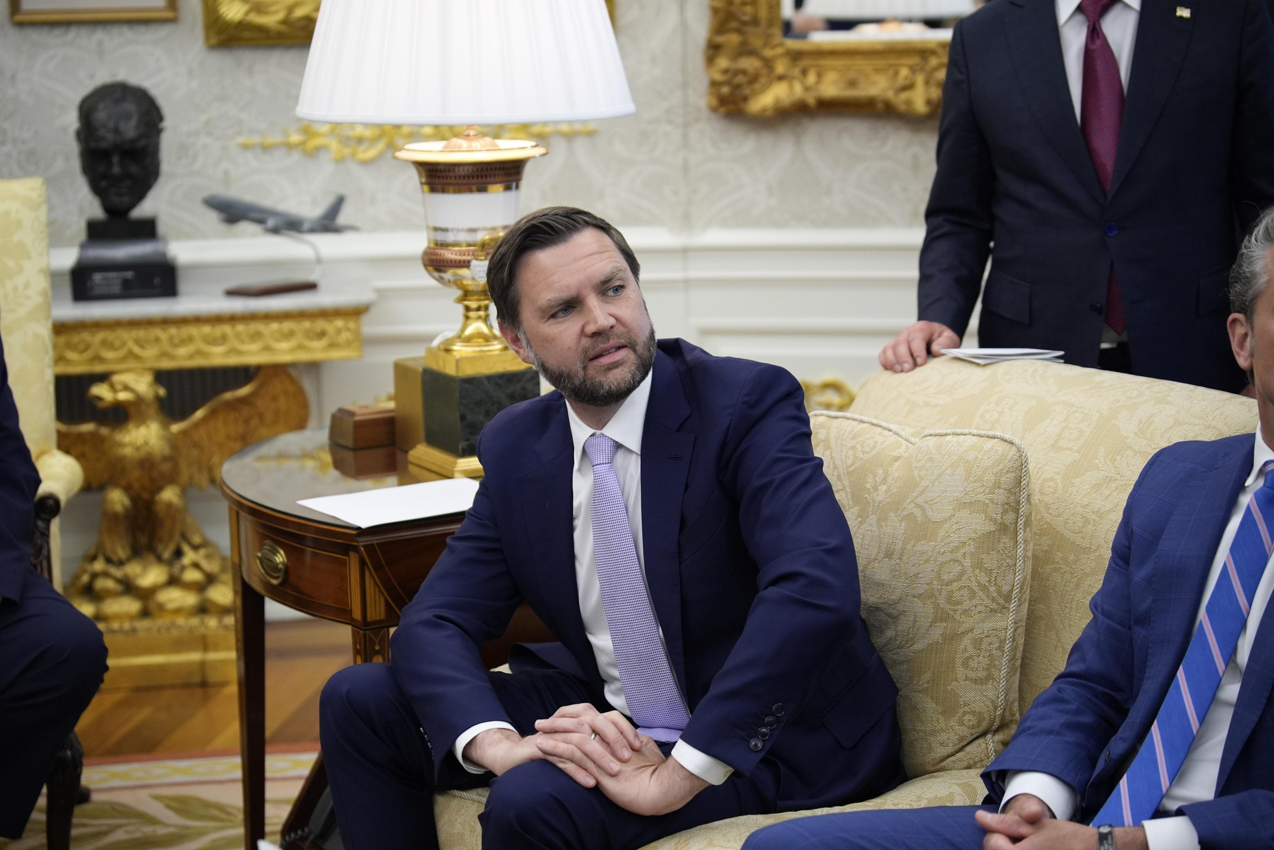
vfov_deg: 19.5
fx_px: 2477
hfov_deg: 28.8
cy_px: 425
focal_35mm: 70
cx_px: 637
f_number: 3.2
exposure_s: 1/250
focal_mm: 70
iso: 2500
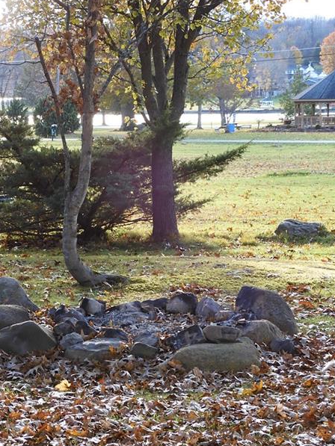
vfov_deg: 19.8
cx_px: 131
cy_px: 170
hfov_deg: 14.9
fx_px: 1277
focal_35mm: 99
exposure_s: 1/40
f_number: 4.5
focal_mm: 13.7
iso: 100
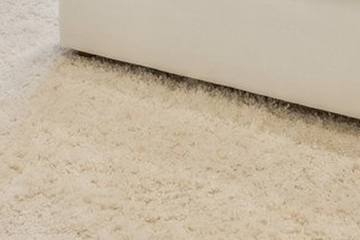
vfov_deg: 12.1
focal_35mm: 92
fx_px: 919
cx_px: 171
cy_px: -323
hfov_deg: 22.2
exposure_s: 1/6
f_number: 8
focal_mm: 17
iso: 320
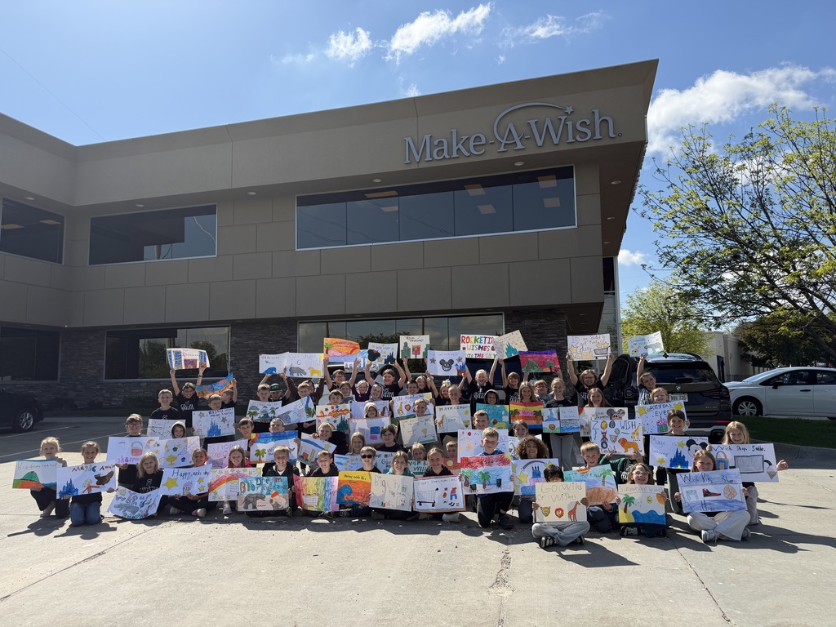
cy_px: 314
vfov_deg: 56.8
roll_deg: +0.8
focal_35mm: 24
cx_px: 418
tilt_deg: +5.2
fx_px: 580
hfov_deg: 71.6
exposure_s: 1/4975
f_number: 1.78
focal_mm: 6.76
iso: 80
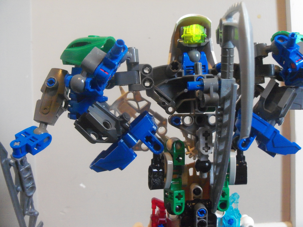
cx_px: 152
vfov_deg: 40.7
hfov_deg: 52.6
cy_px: 114
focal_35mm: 35
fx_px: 306
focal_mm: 6.3
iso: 400
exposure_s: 1/8
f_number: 3
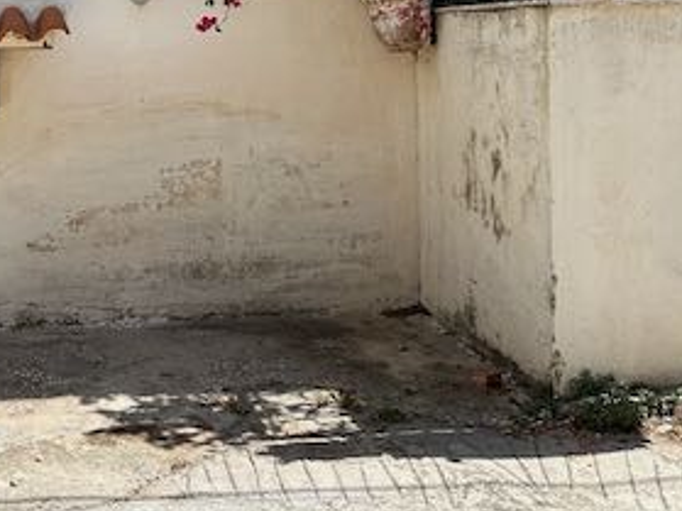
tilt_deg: +0.5
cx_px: 86
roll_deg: +0.4
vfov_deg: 25.6
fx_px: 1083
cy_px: 44
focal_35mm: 55
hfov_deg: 33.4
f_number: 1.78
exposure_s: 1/3155
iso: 80
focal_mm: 6.86
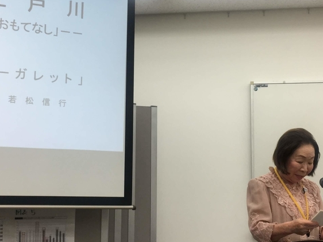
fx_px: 569
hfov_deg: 31.7
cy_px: 120
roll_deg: -0.5
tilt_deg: +6.6
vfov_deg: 24.0
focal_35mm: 61
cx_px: 152
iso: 40
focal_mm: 4.15
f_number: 2.2
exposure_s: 1/120
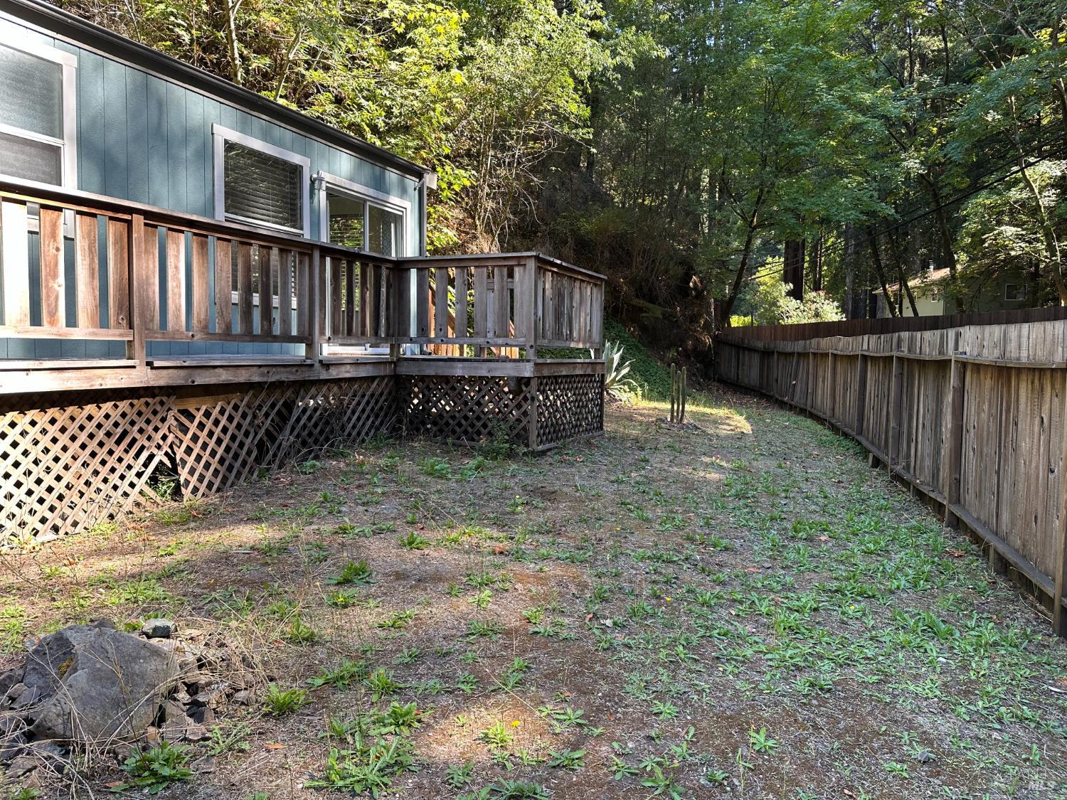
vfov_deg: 56.8
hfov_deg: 71.6
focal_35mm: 24
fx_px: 740
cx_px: 534
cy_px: 400
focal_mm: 6.86
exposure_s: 1/167
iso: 80
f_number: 1.78
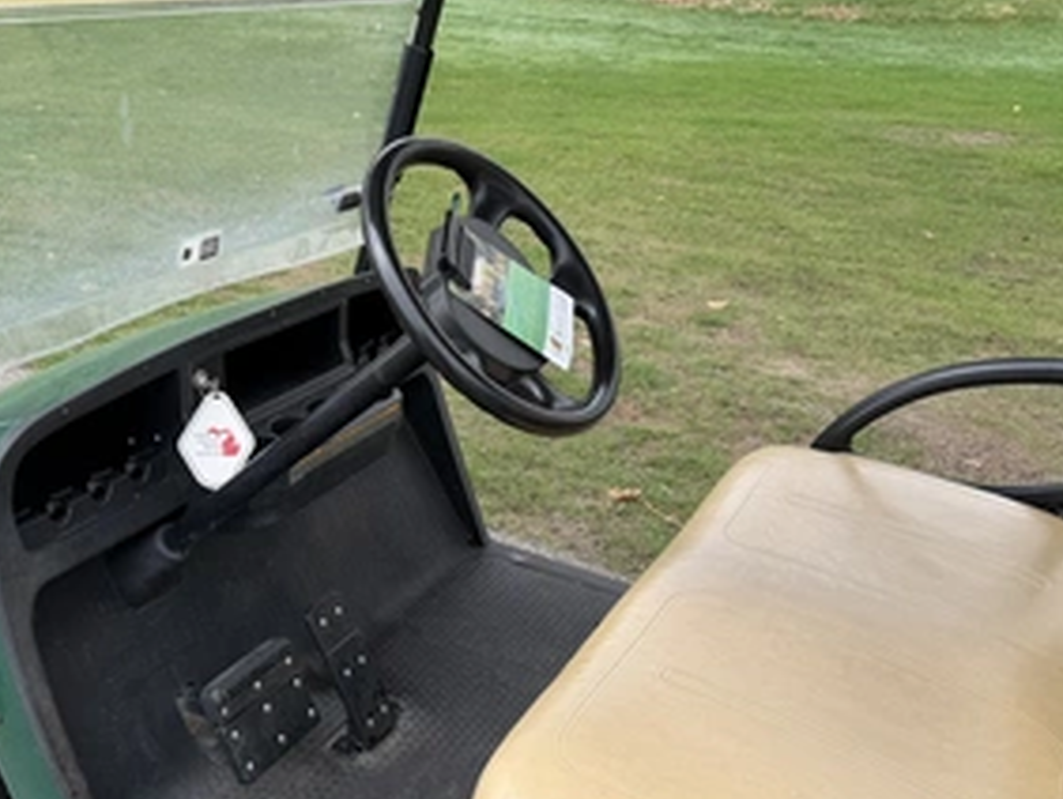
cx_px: 369
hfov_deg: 53.0
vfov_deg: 41.7
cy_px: 479
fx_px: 1045
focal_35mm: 34
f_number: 1.78
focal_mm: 6.76
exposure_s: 1/1192
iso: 80
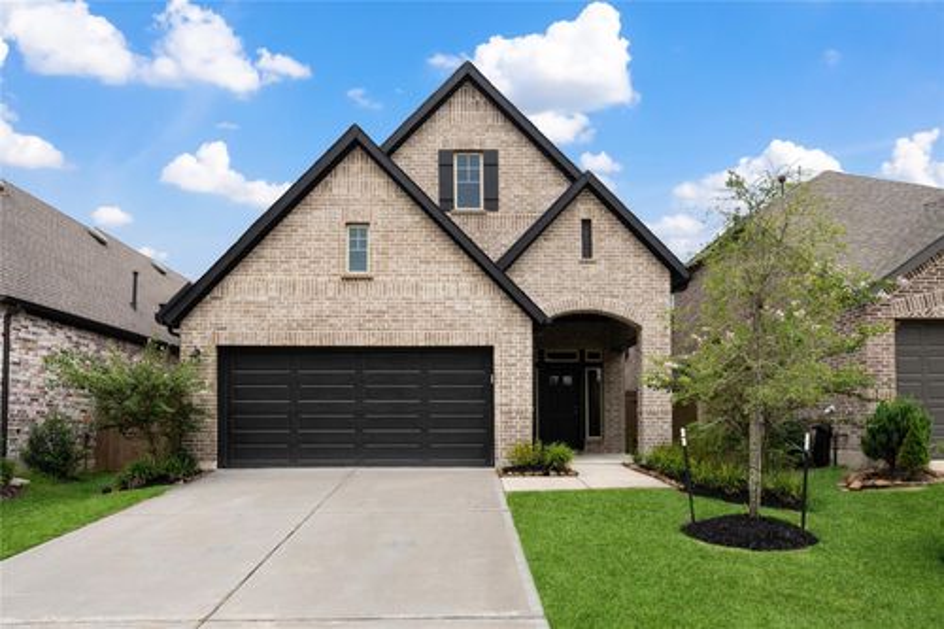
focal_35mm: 20
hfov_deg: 84.0
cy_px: 314
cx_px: 472
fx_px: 524
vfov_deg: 61.9
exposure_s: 1/40
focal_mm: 20
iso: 100
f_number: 8
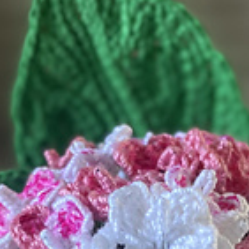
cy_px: 358
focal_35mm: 104
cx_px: 201
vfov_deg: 15.6
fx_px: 846
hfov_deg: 16.6
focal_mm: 4.25
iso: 200
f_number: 1.8
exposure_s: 1/60
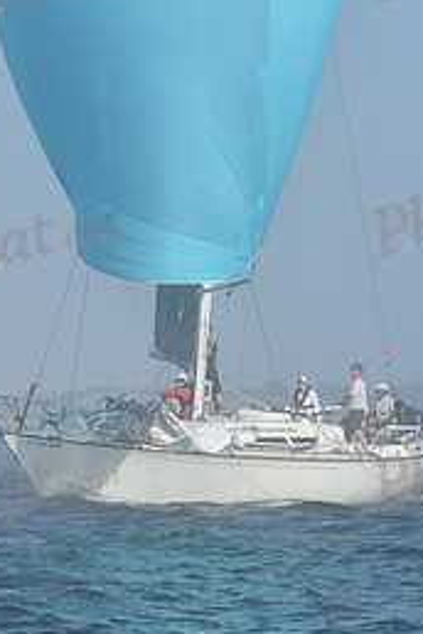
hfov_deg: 6.2
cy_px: 101
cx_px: 247
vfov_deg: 9.3
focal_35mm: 220
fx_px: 3877
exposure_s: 1/1250
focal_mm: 98
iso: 320
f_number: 10
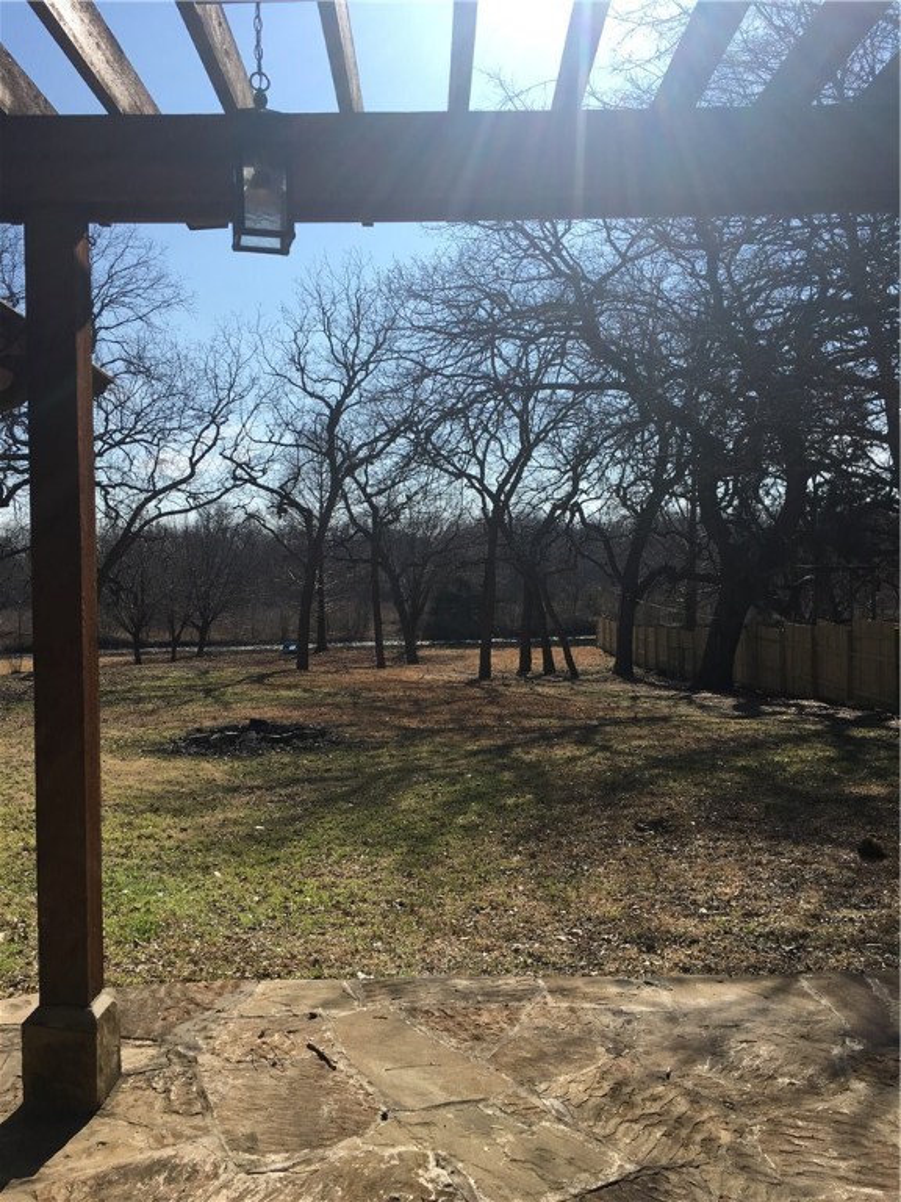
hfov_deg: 48.2
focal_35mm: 29
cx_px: 450
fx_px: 1006
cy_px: 601
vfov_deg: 61.7
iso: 25
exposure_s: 1/2137
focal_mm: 4.15
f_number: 2.2
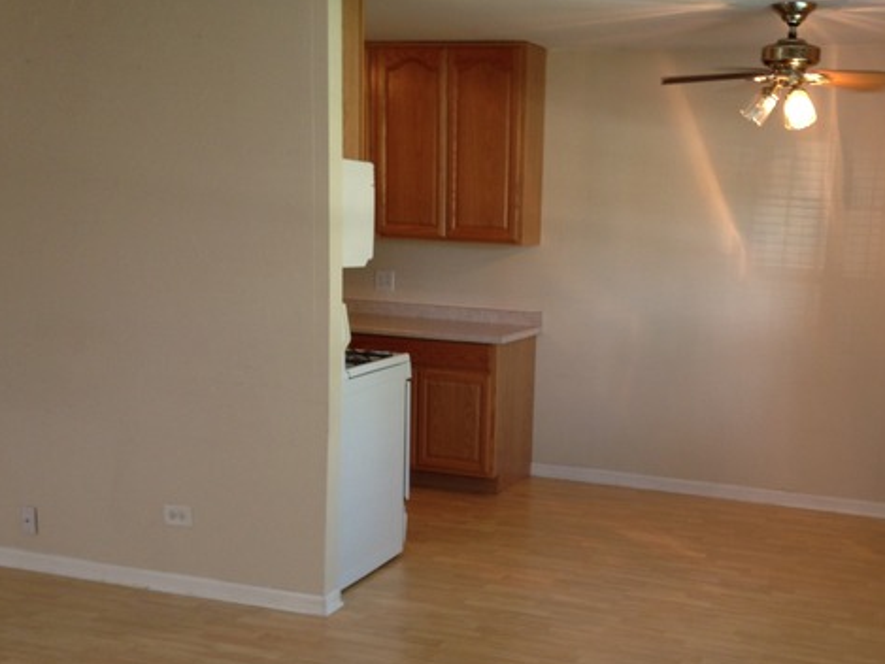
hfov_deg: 41.7
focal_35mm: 45
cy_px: 387
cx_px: 570
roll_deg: -1.9
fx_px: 1151
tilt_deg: -10.7
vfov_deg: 32.1
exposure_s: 1/20
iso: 80
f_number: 2.4
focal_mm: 4.12
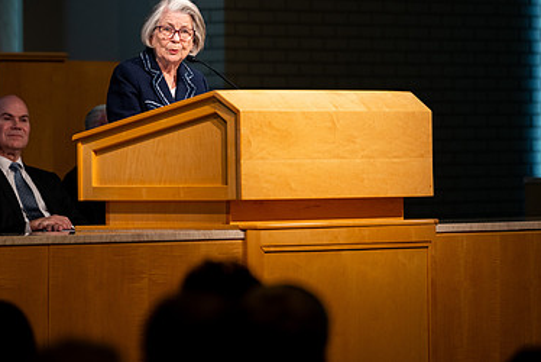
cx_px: 216
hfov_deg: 7.4
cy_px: 83
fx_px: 4196
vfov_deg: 4.9
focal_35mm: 279
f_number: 2.8
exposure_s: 1/400
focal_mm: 180
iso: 640
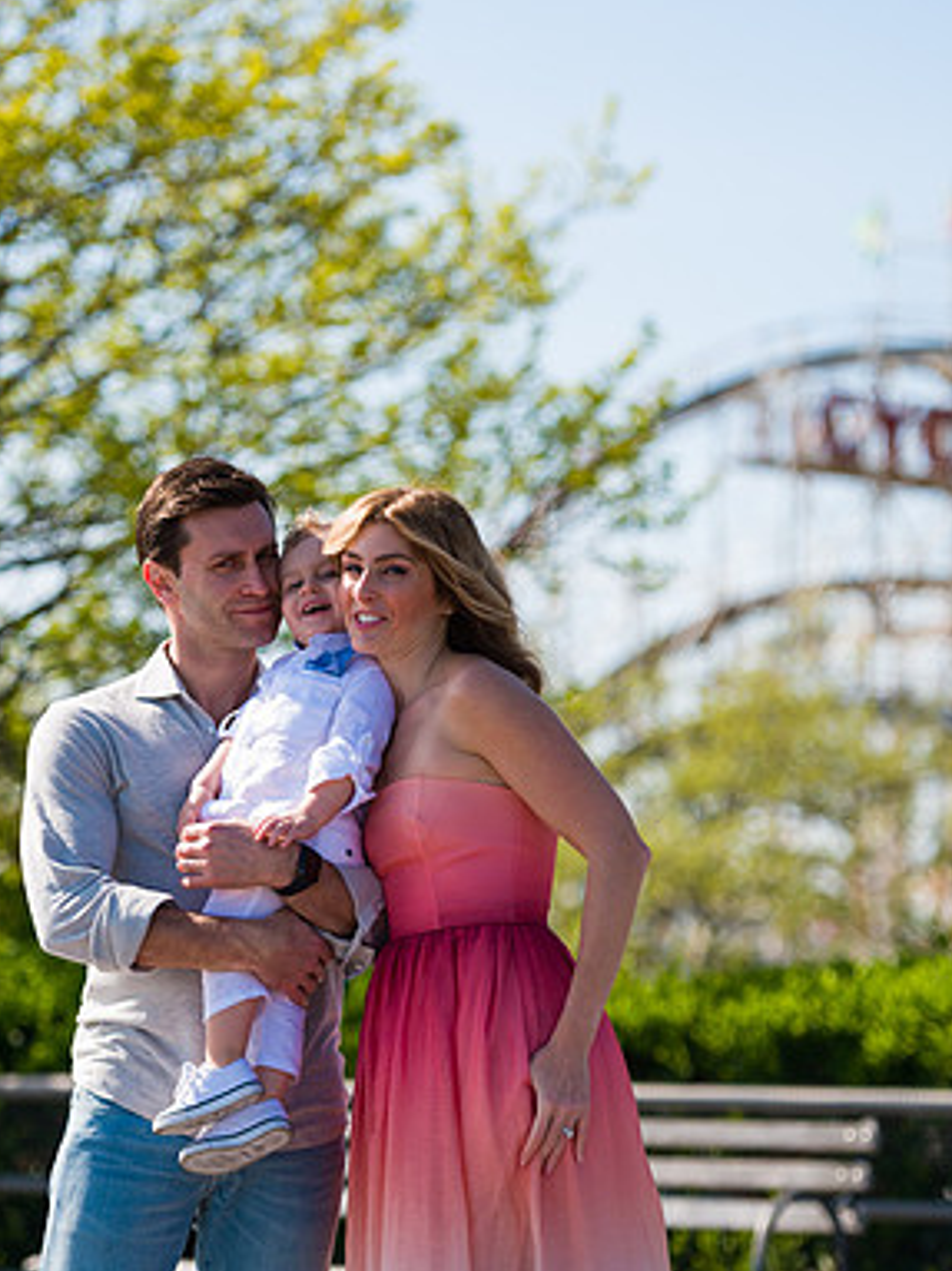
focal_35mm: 163
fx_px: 5980
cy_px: 637
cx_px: 431
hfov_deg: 9.1
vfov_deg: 12.1
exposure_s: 1/2500
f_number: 3.2
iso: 200
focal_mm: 112
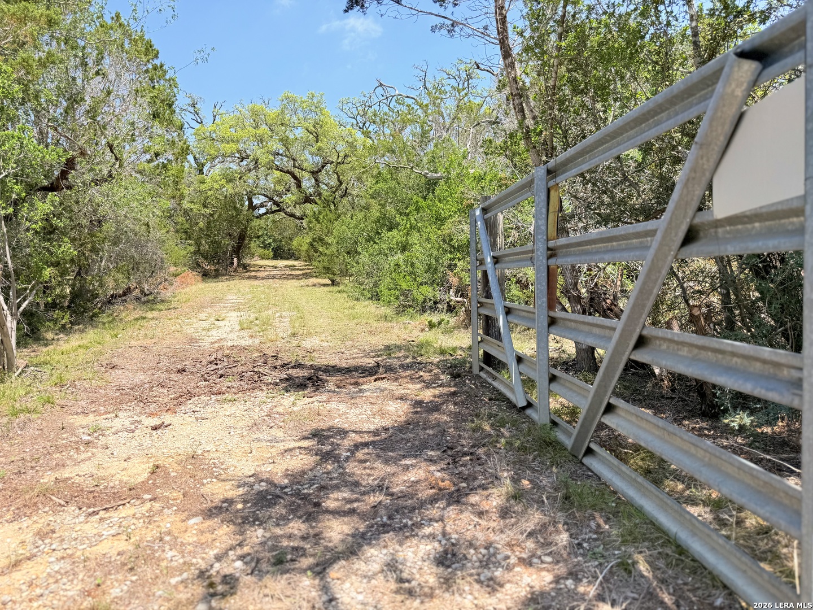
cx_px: 406
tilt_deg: -3.5
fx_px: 564
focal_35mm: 24
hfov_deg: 71.6
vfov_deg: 56.8
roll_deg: +1.5
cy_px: 305
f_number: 1.78
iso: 80
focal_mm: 6.76
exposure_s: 1/3279
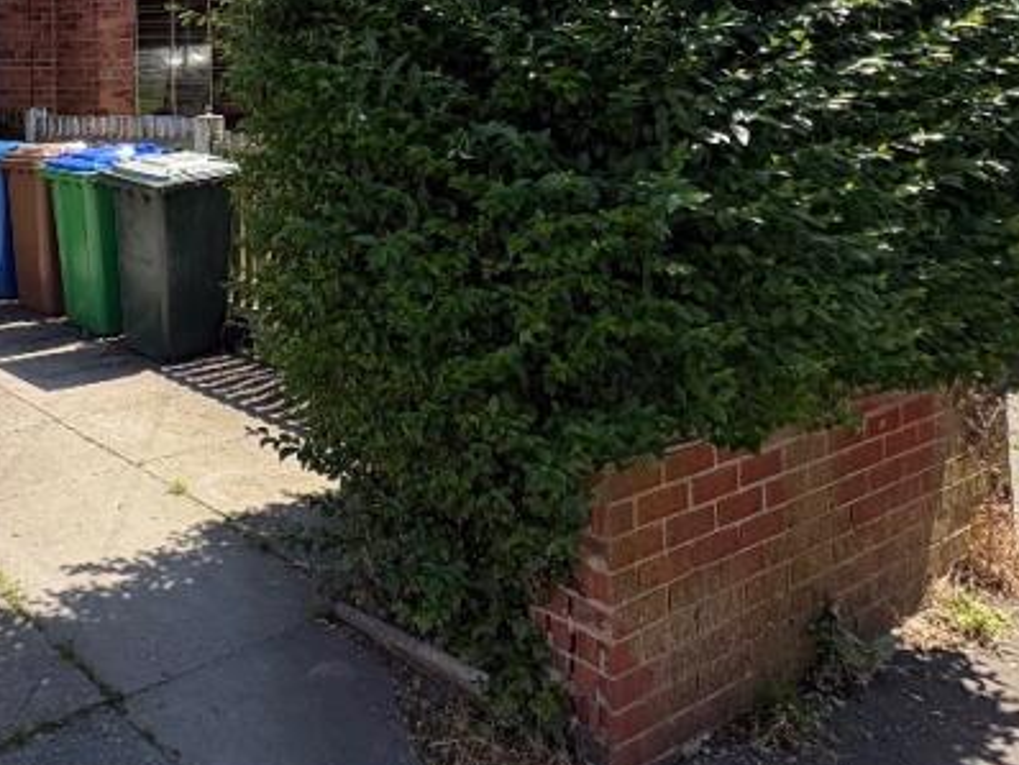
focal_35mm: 36
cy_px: 26
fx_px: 1060
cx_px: 59
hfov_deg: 45.3
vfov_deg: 36.3
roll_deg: +1.5
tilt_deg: +3.4
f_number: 2.2
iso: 64
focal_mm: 2.22
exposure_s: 1/582
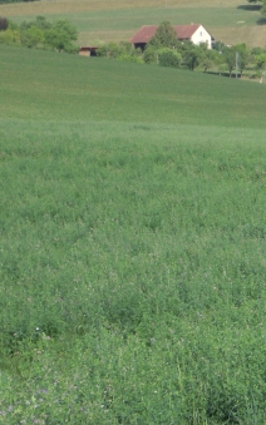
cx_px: 400
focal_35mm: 135
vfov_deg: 15.4
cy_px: 97
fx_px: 1565
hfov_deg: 9.4
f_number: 3.7
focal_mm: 9.6
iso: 100
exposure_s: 1/800
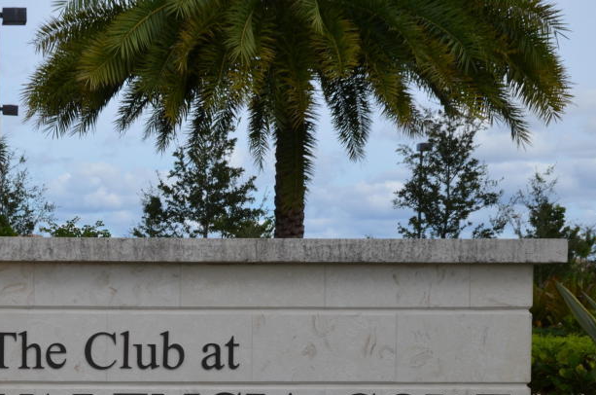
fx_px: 1453
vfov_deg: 15.3
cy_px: 358
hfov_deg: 22.7
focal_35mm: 88
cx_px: 77
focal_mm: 31
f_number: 9
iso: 100
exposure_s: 1/320
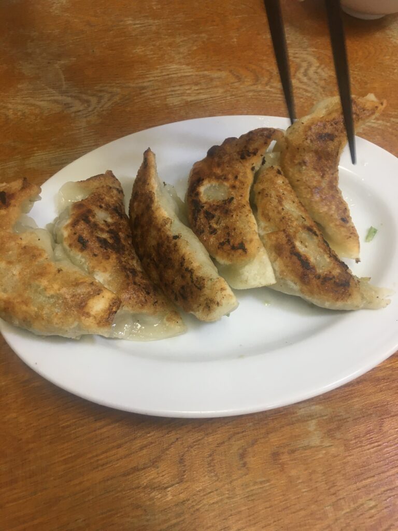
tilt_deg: -59.0
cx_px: 199
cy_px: 266
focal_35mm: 29
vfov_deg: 61.7
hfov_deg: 48.2
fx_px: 445
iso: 100
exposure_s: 1/33
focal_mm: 4.15
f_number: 2.2
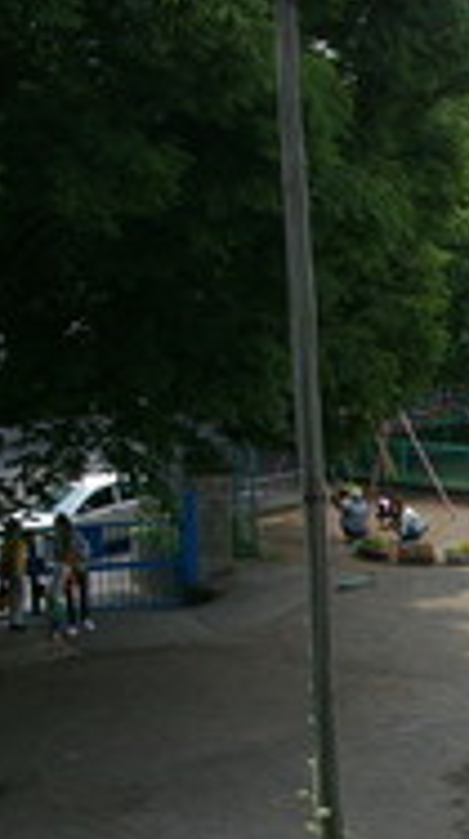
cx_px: 661
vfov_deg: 27.4
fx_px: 1714
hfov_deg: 14.7
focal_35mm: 77
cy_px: 515
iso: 400
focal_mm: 23
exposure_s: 1/500
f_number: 8
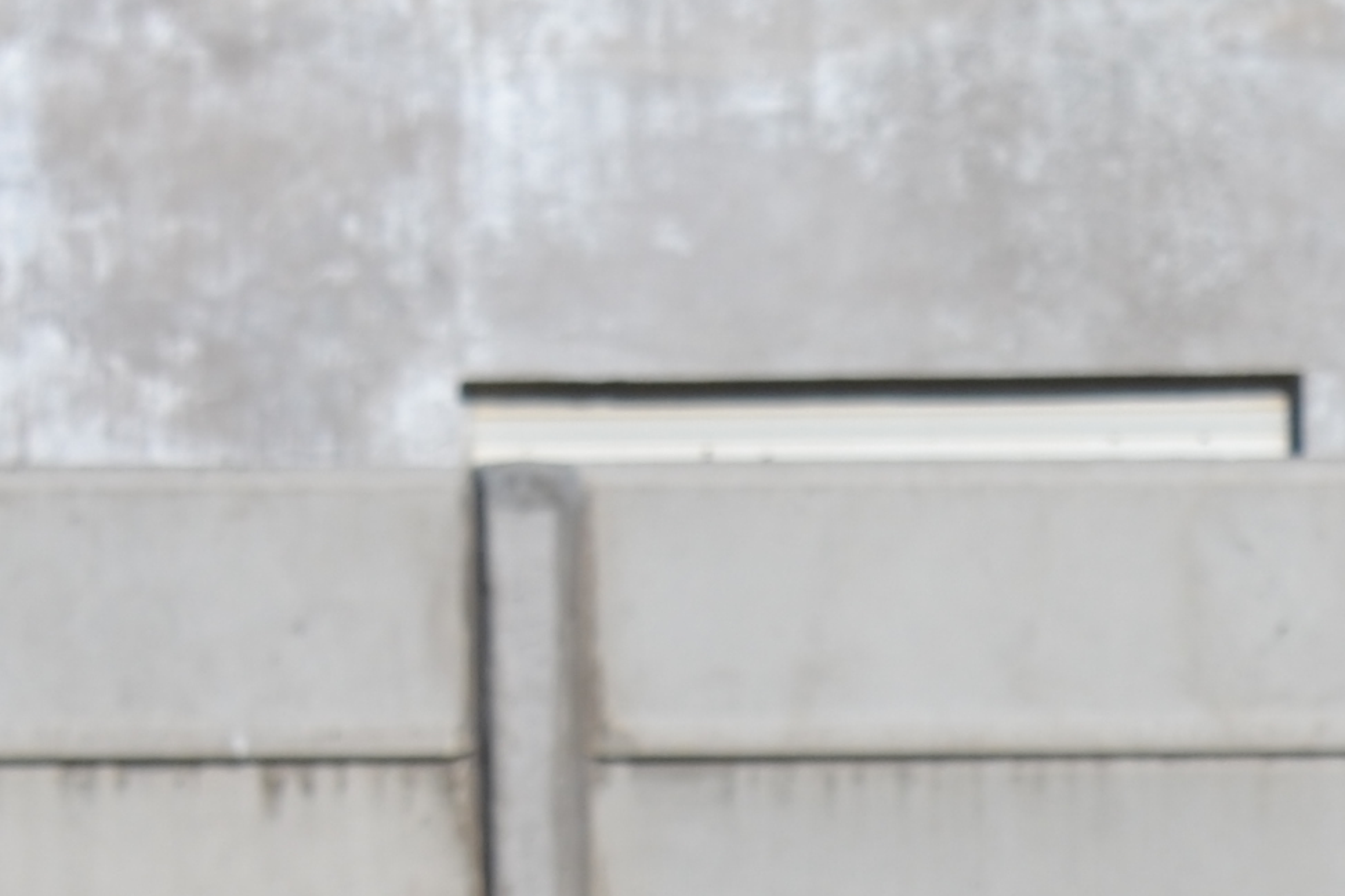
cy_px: 1784
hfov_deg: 5.2
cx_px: 2386
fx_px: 14581
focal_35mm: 390
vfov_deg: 3.5
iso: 100
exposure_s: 1/320
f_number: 9
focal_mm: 55
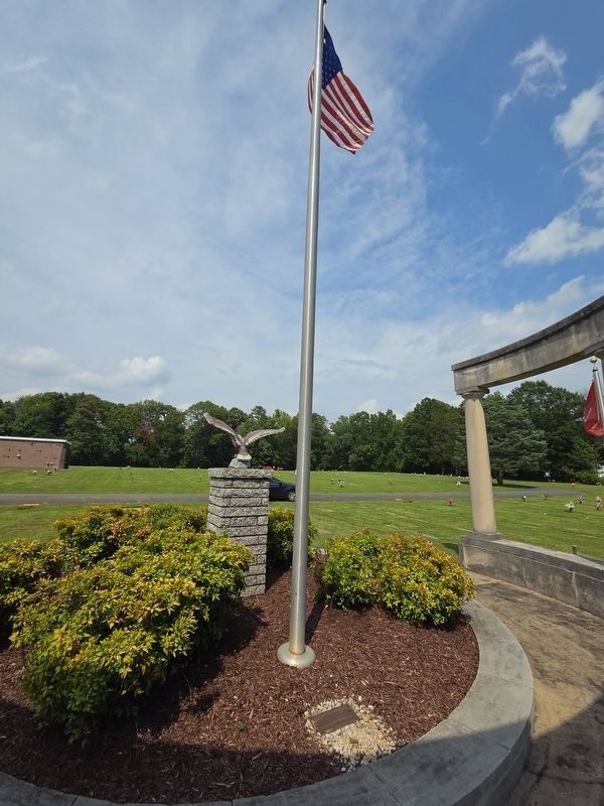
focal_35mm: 13
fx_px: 302
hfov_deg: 89.9
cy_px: 403
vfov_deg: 106.2
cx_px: 302
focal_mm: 2.2
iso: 100
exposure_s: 1/5881
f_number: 2.2
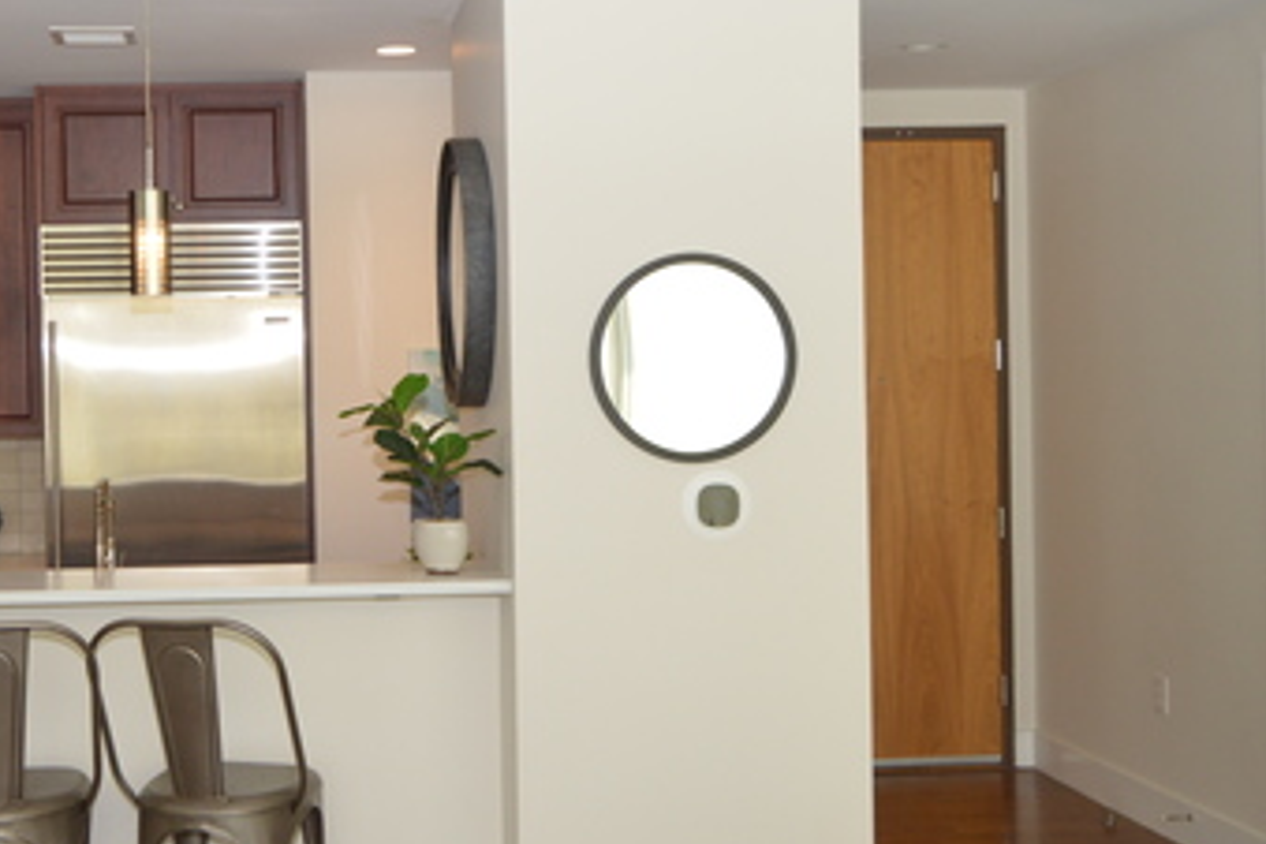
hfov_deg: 38.2
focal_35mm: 51
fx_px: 1793
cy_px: 373
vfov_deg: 26.5
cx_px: 370
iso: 400
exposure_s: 1/100
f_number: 4
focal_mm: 18
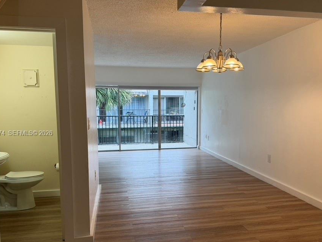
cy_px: 134
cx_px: 167
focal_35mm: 29
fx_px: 270
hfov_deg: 61.6
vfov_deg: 48.2
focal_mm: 6.76
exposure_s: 1/129
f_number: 1.78
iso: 64
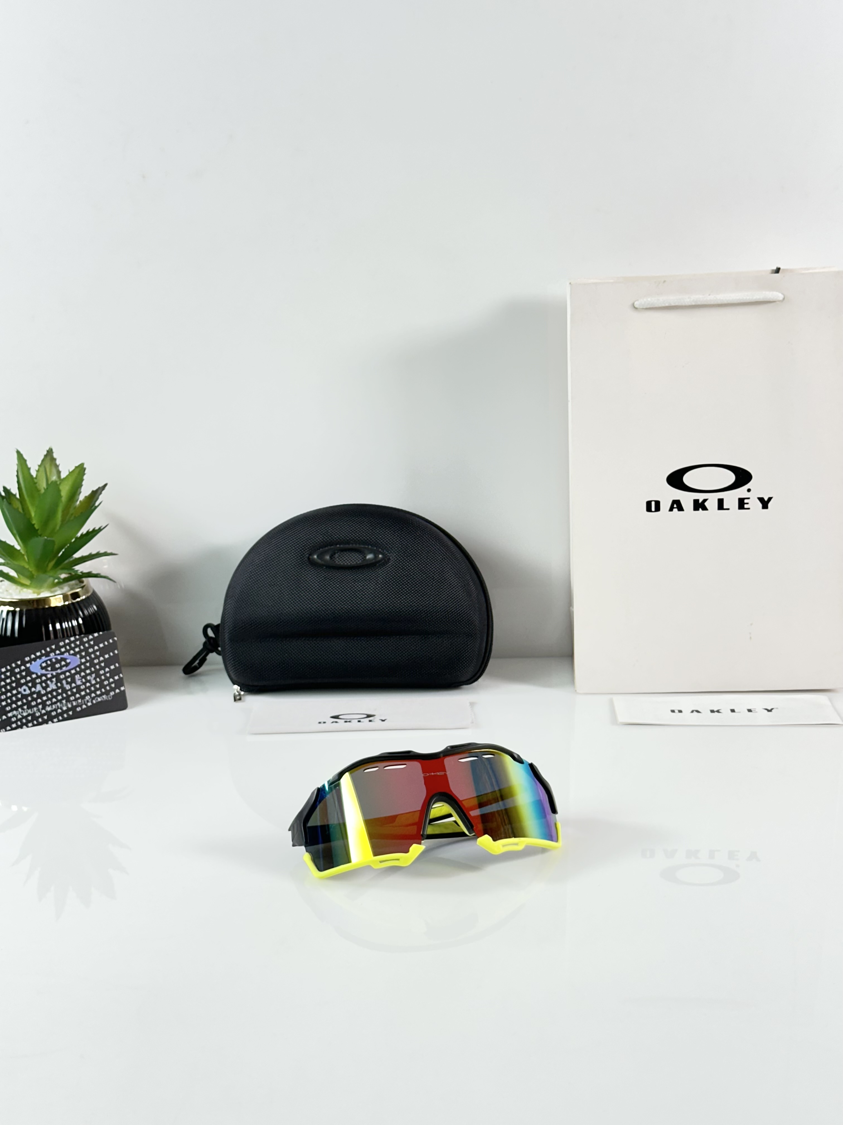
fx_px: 1559
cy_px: 562
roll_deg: +1.1
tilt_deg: -14.7
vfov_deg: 39.7
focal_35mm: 48
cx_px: 422
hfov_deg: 30.3
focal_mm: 6.86
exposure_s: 1/100
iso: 80
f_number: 1.78
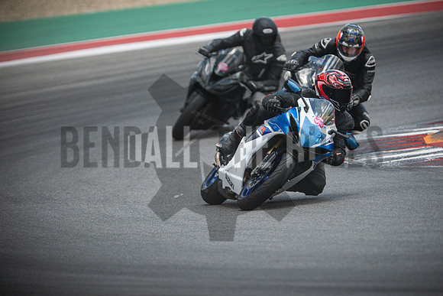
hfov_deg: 4.9
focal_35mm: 420
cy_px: 148
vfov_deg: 3.3
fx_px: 5169
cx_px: 222
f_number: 2.8
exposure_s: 1/4000
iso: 1000
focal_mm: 280
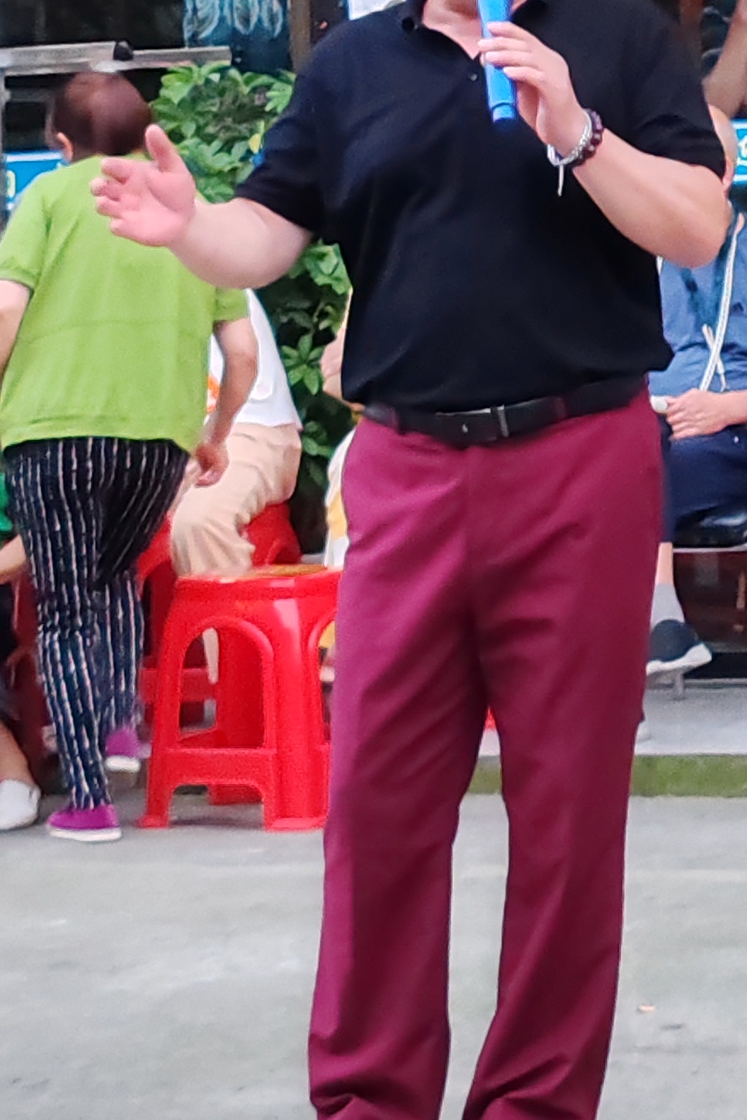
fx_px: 4824
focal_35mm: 155
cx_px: 885
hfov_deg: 8.8
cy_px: 291
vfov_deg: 13.2
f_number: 1.9
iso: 1250
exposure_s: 1/100
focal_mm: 6.12
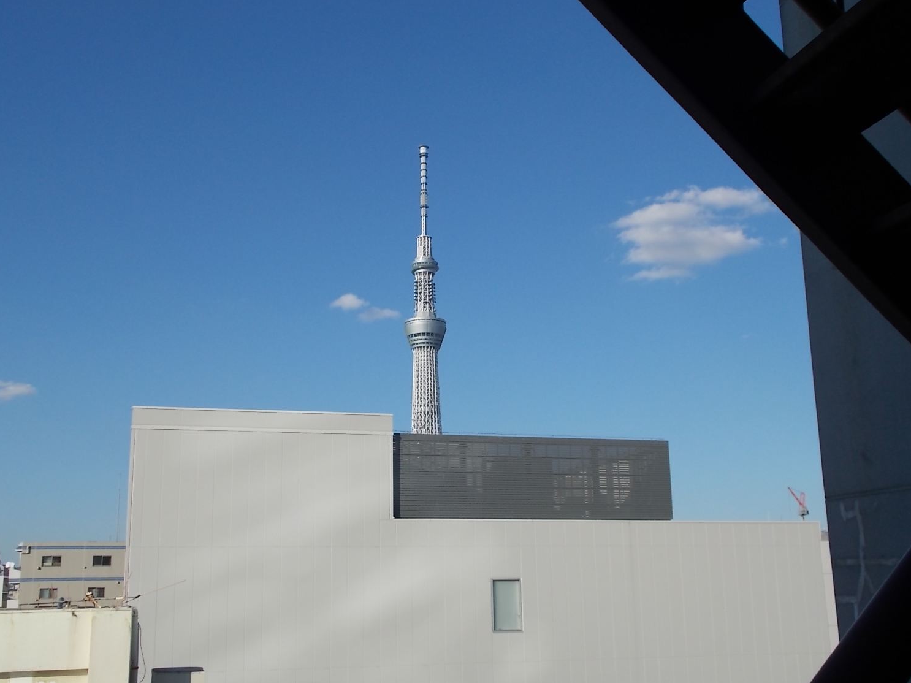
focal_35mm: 42
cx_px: 439
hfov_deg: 44.8
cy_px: 357
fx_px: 1105
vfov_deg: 34.3
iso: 80
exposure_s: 1/160
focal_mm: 6.9
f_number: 9.8
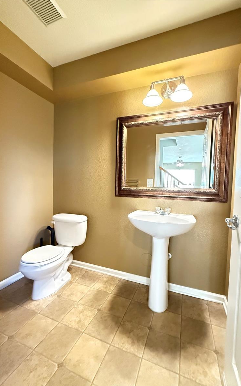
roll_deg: -2.3
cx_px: 127
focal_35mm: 15
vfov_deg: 101.5
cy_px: 194
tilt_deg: -1.9
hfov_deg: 74.7
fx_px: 158
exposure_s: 1/60
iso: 1600
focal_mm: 2.22
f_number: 2.2
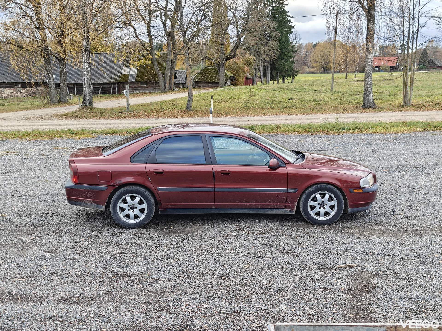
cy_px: 166
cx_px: 221
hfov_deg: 38.2
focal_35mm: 50
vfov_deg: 29.1
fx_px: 638
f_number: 1.68
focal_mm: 6.57
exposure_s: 1/100
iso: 56
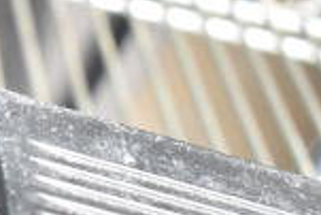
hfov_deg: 13.0
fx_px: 1241
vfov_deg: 9.8
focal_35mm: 139
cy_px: 195
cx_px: -300
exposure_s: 1/80
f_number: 4
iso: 1600
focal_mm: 23
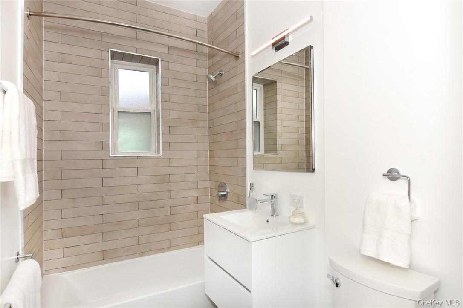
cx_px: 232
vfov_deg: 67.3
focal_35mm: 18
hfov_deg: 90.0
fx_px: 231
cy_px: 154
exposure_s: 1/100
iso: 800
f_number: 11
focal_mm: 12
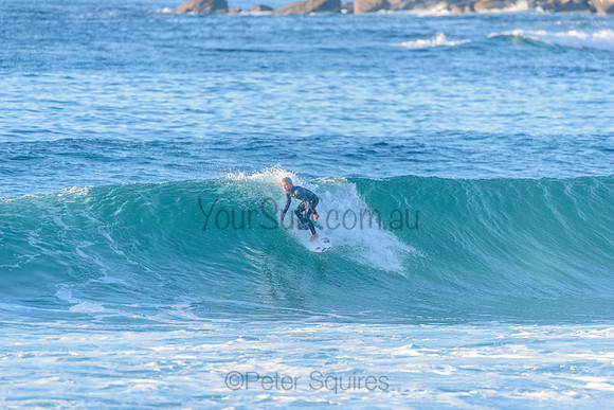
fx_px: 8529
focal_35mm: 500
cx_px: 307
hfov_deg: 4.1
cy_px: 205
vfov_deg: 2.8
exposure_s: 1/2000
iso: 640
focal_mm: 500
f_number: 5.6
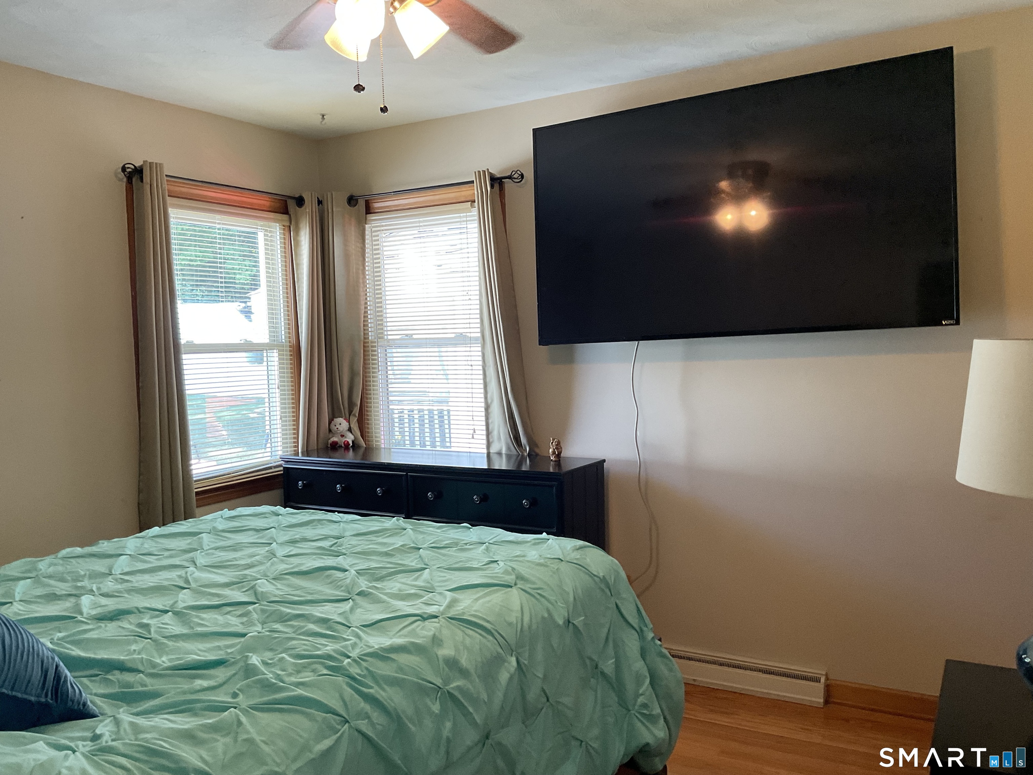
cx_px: 516
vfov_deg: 48.2
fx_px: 865
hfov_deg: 61.7
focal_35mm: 29
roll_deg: +2.1
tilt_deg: -3.5
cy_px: 388
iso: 100
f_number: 1.8
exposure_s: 1/60
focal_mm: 3
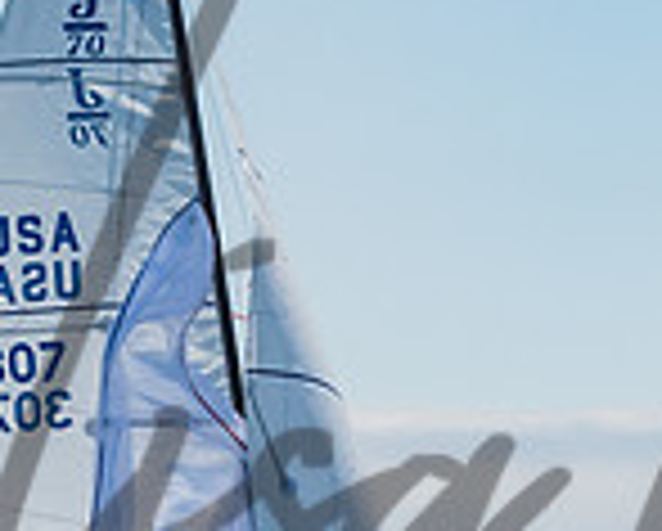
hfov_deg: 3.8
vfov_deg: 3.1
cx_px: 899
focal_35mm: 504
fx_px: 9888
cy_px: 496
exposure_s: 1/1000
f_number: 14
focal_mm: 85
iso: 640
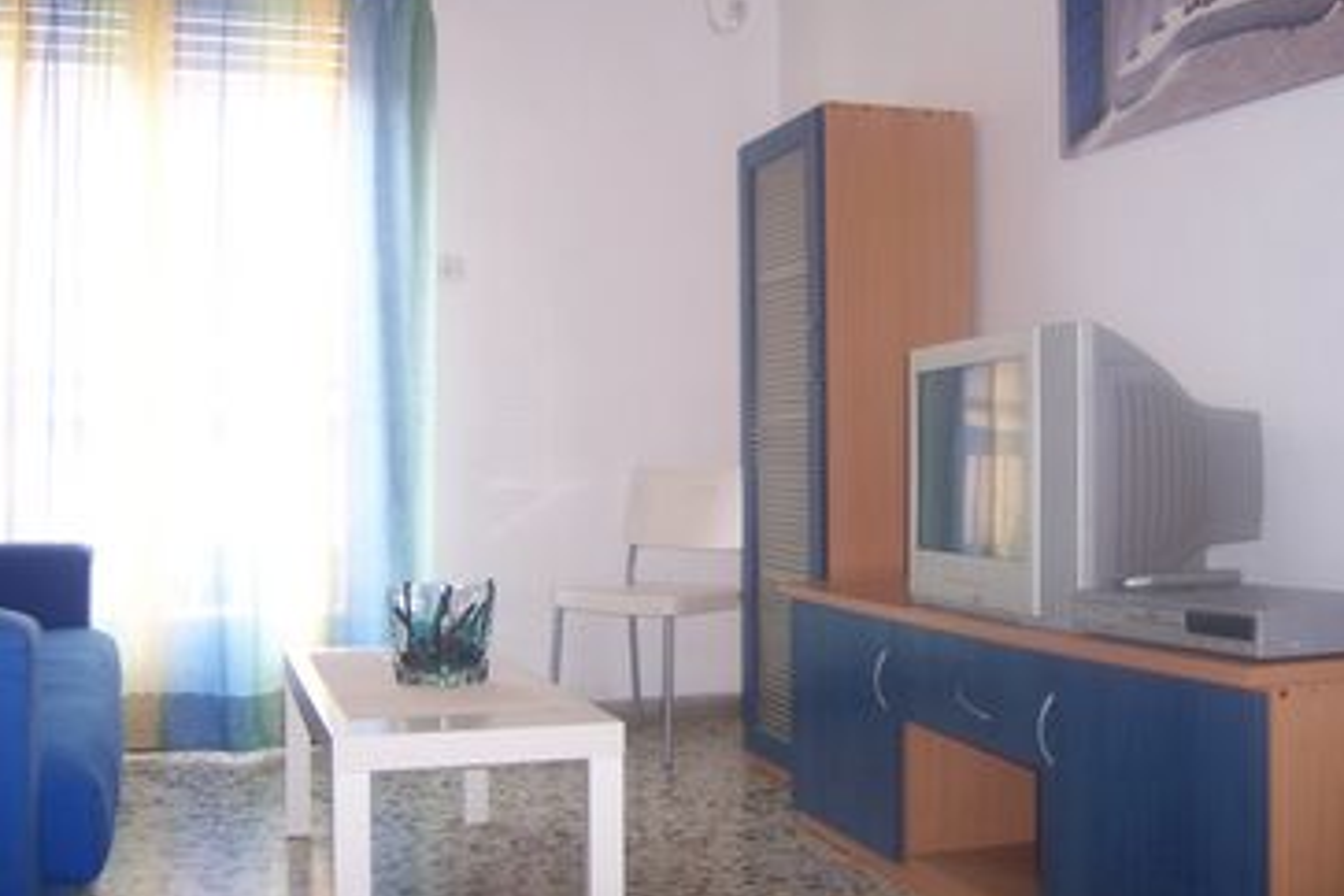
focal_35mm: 38
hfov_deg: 50.7
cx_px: 678
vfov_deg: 35.0
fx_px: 1419
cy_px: 404
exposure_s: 1/30
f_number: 2.8
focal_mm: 6.2
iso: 80
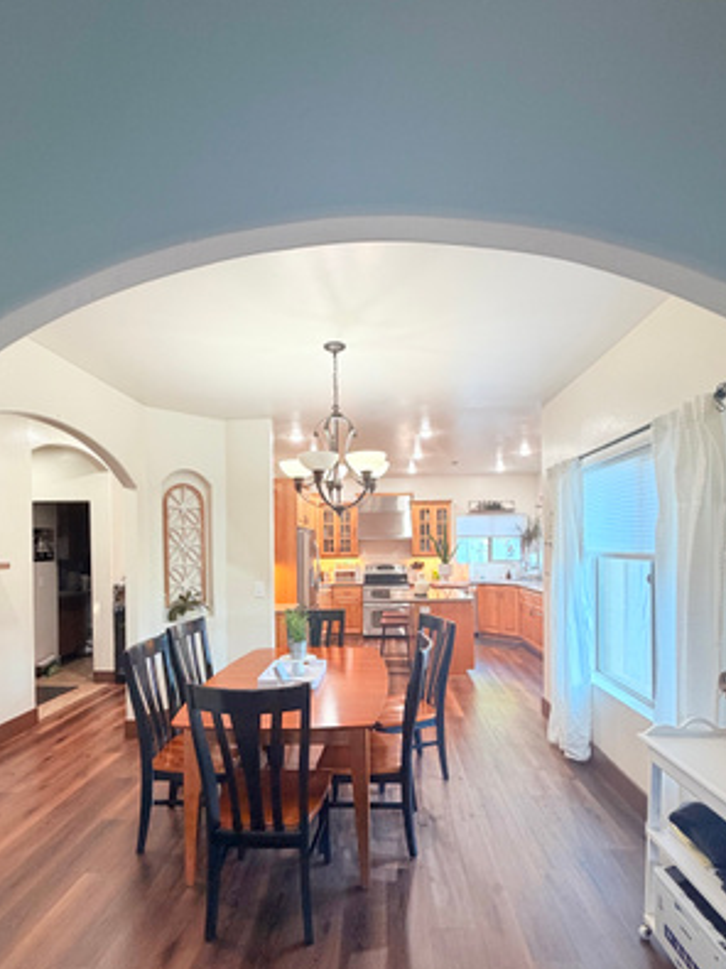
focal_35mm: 17
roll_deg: +1.0
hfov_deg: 74.7
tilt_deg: -0.7
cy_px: 552
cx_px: 356
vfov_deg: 90.5
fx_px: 476
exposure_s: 1/60
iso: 200
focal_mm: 2.22
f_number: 2.2
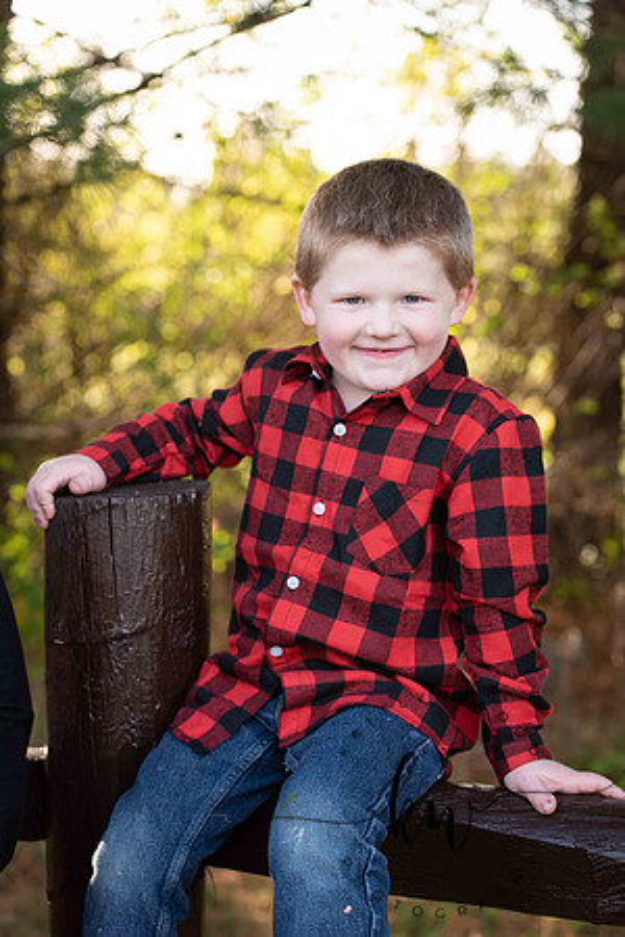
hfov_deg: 19.5
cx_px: 312
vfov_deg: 28.8
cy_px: 468
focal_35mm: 70
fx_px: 1823
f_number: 4
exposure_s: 1/250
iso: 400
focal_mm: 70
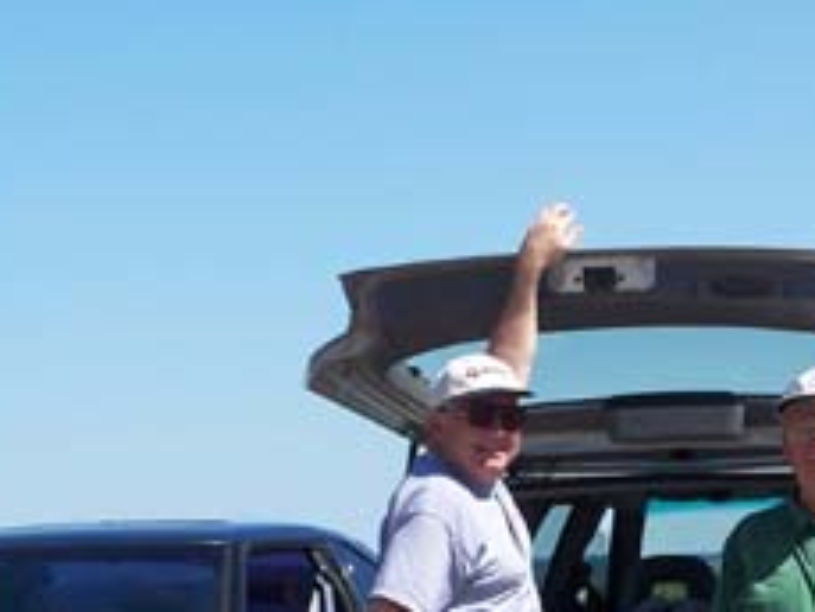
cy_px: 607
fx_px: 4829
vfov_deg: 7.2
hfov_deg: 9.6
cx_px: 847
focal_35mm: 205
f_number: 4.5
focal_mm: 15.6
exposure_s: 1/750
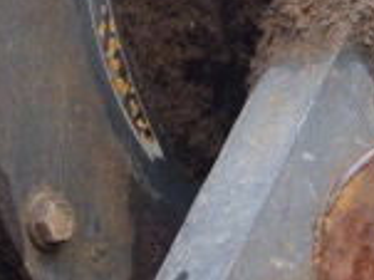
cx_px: 290
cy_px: -164
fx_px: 2645
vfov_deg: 6.0
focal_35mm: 245
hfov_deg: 8.1
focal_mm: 13.7
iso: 250
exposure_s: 1/200
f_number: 4.8
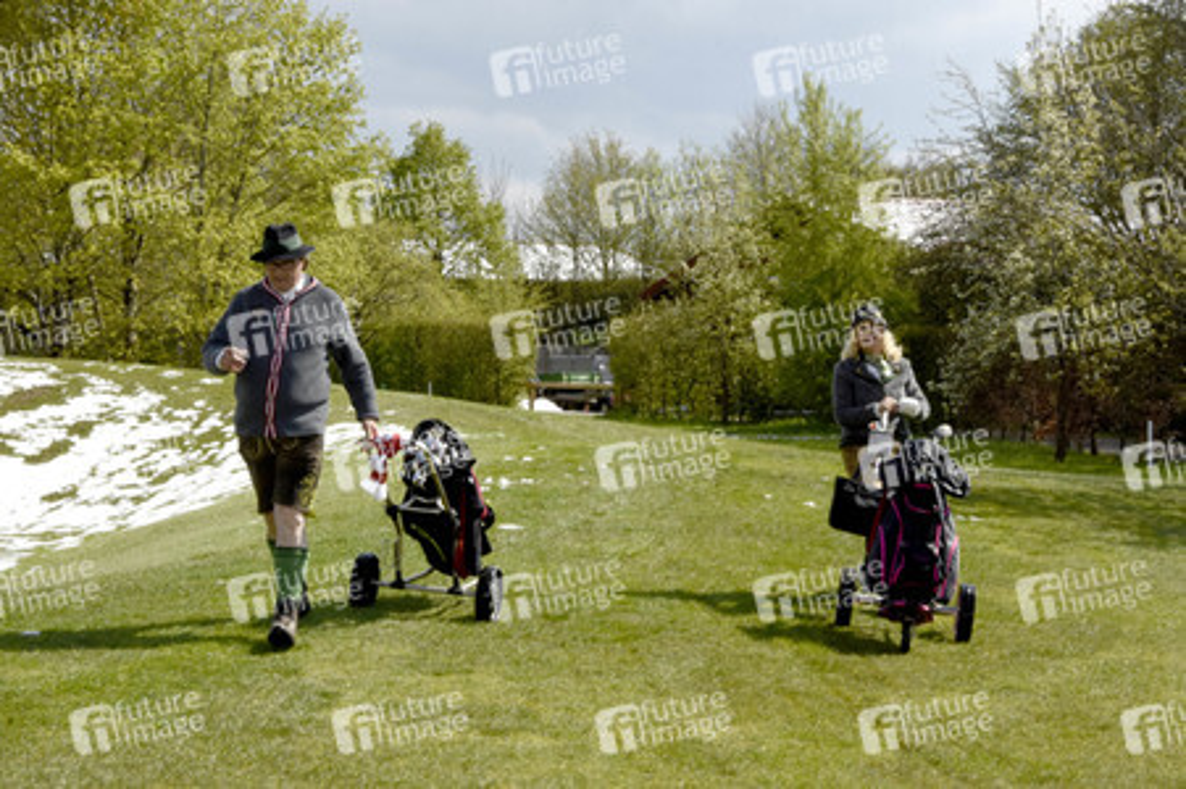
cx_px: 593
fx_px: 2469
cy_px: 394
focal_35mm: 75
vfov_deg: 18.2
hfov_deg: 27.0
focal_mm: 50
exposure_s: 1/160
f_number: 25
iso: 500
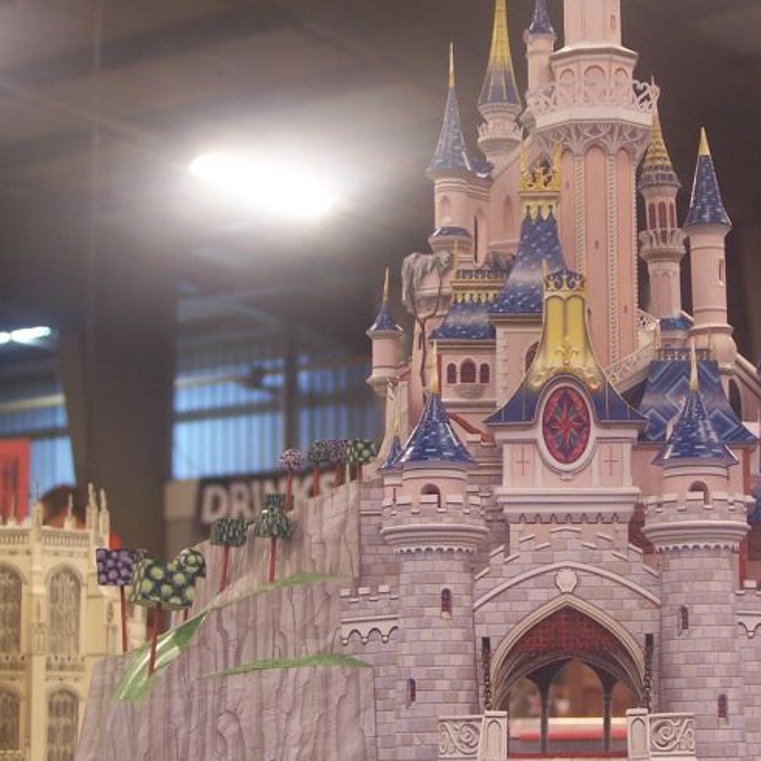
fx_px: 2338
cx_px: 572
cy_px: 327
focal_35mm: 94
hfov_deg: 18.4
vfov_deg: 18.5
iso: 80
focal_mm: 8.5
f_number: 3
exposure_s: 1/4
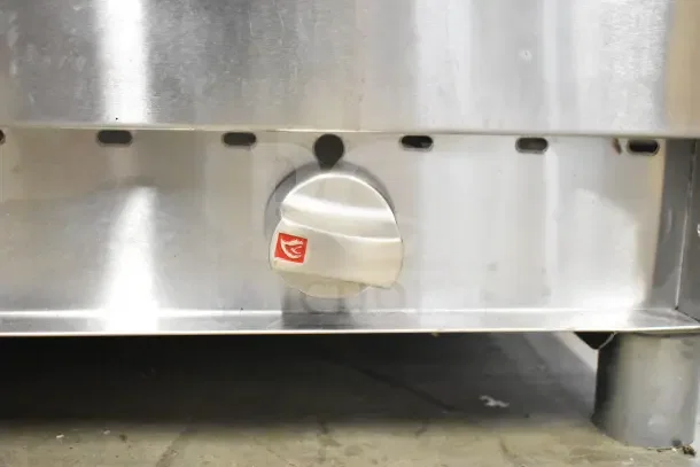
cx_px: 350
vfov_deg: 31.9
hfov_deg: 46.4
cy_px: 234
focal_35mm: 42
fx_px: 817
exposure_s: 1/50
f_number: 4.2
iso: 7200
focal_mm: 28
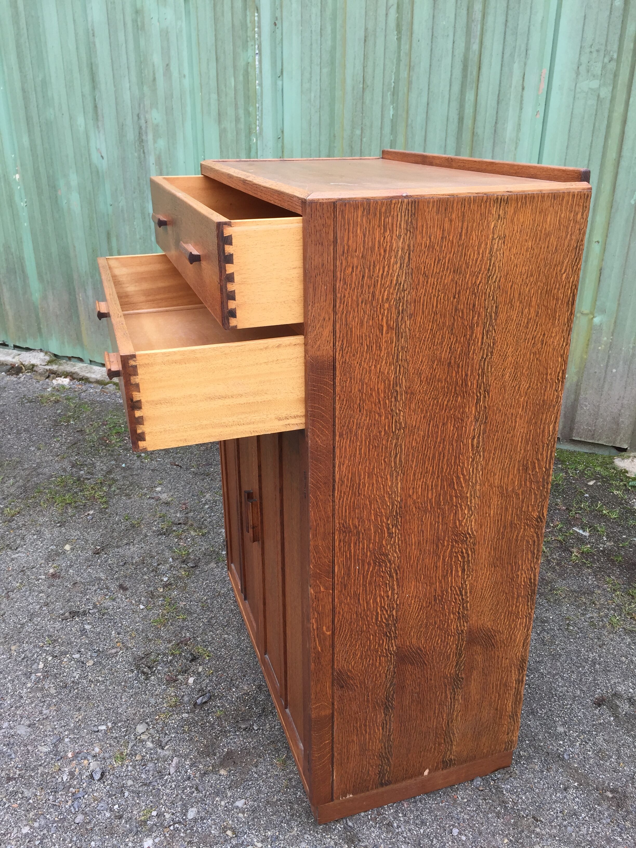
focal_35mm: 29
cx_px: 318
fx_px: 710
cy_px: 424
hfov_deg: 48.2
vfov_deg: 61.7
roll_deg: -0.5
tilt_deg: -24.2
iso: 32
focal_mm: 4.15
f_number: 2.2
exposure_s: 1/217
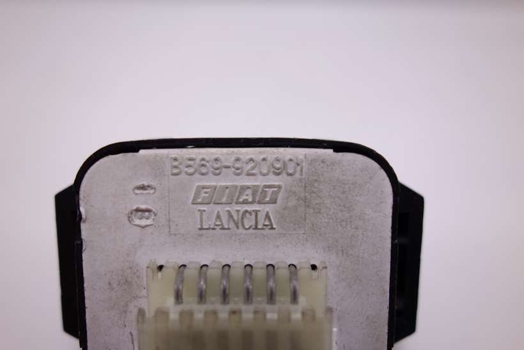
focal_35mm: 28
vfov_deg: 46.4
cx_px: 262
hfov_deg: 65.5
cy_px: 175
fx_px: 408
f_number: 2.8
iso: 125
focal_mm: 10.4
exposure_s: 1/100
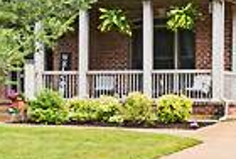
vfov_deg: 12.1
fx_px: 742
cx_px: 224
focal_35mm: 113
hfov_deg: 17.7
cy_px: 121
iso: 400
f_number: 9
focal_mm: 24
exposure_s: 1/200
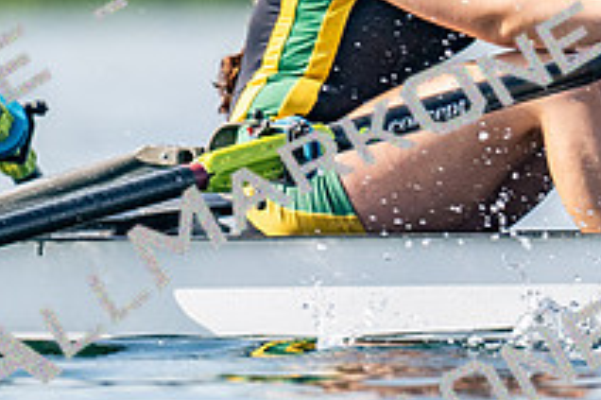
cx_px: 522
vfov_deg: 0.6
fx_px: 41069
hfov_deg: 0.8
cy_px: -6
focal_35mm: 2462
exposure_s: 1/2500
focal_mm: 600
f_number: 4
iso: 200
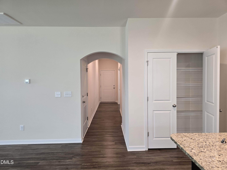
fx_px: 151
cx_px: 114
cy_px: 85
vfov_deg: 58.9
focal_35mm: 23
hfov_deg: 73.9
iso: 200
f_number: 1.7
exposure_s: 1/120
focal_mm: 6.3
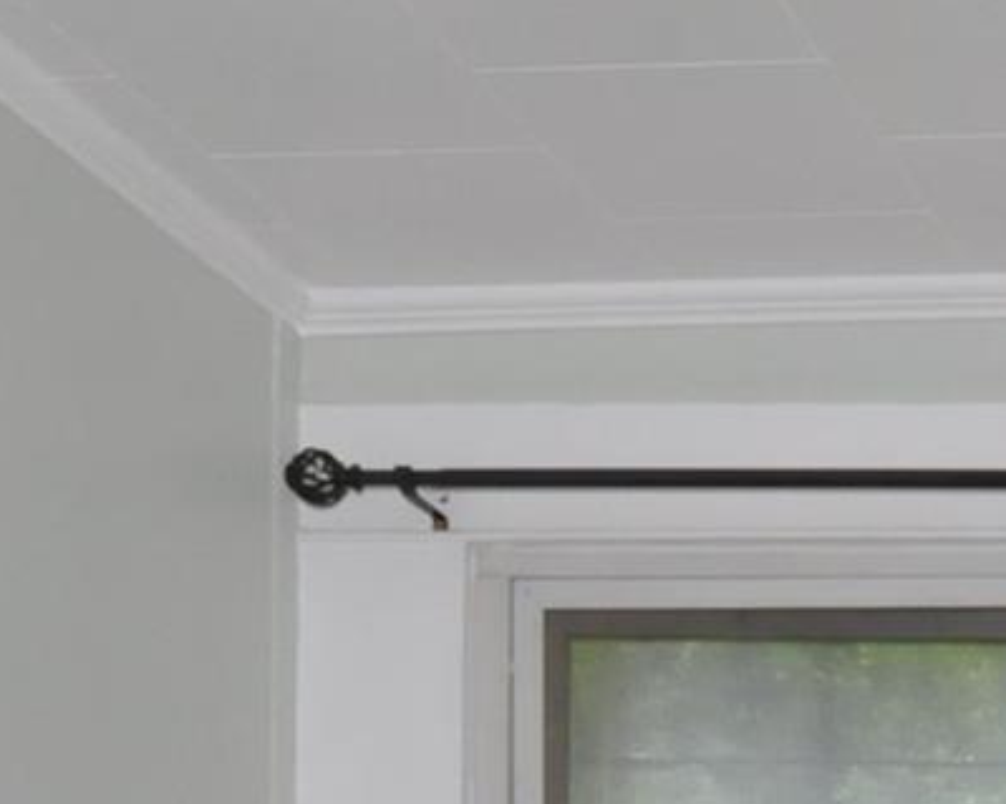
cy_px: 1611
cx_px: 1886
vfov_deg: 13.2
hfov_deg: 15.8
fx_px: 3006
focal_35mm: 101
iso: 2000
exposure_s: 1/100
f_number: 7.1
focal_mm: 14
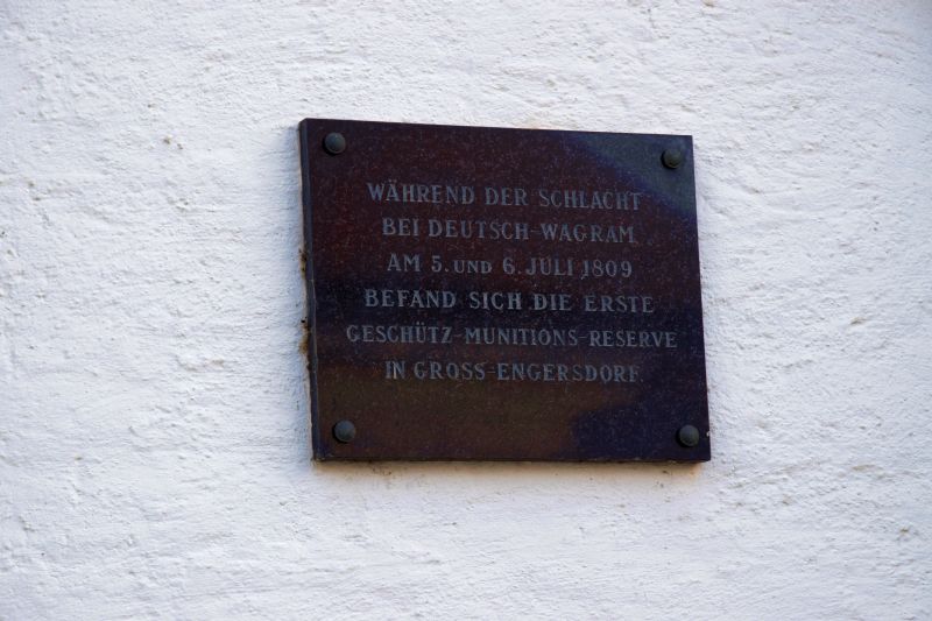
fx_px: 3300
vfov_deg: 10.7
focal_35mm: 128
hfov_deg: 16.1
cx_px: 466
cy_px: 310
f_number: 8
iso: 400
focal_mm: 85
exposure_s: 1/250
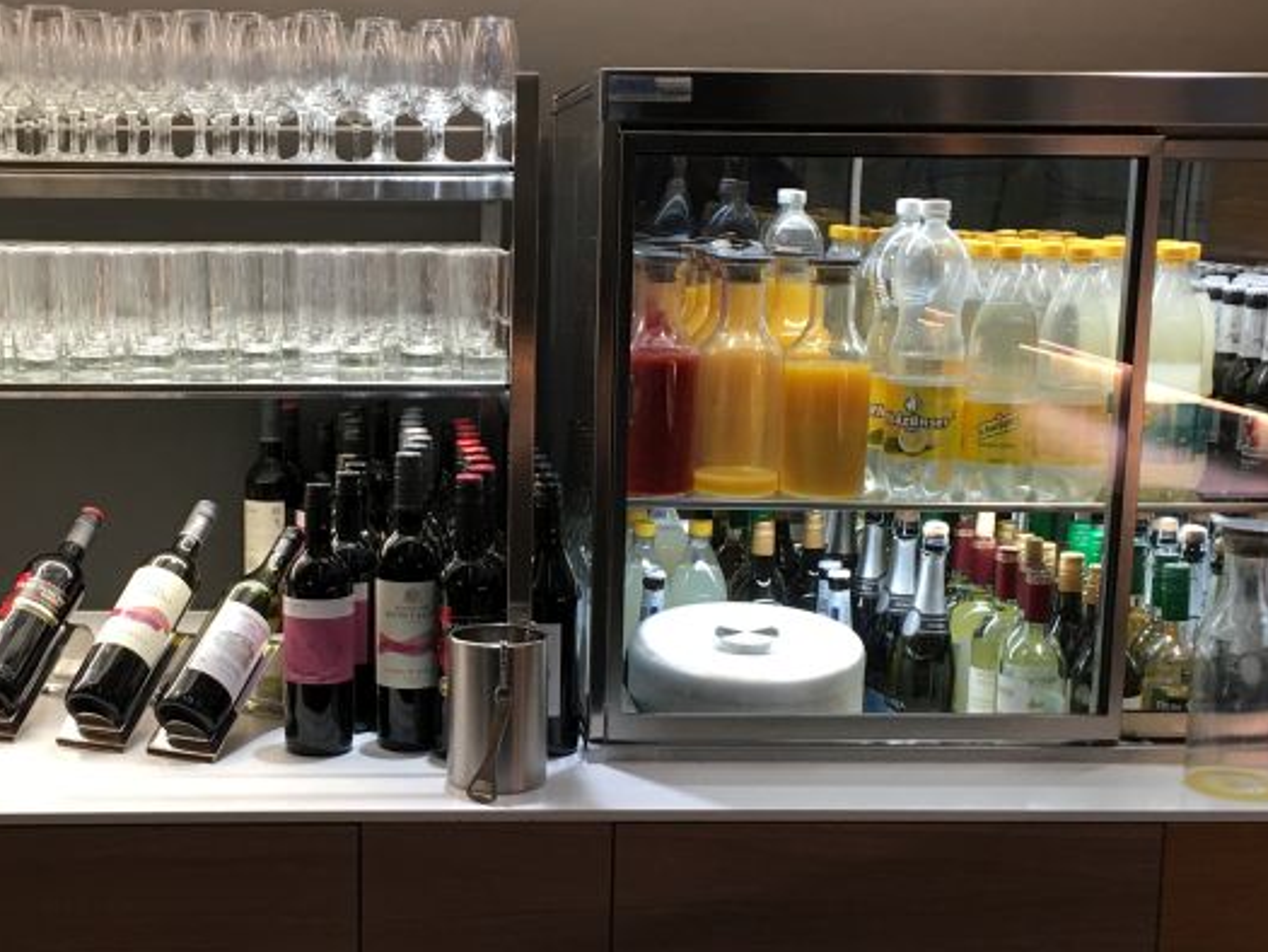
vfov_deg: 27.5
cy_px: 548
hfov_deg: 36.0
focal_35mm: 53
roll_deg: +0.6
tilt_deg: -10.1
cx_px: 481
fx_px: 1942
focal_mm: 4.15
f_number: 2.2
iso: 50
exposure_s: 1/33
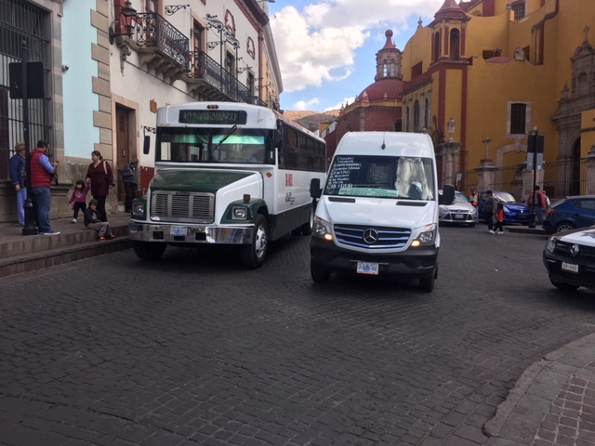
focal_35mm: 29
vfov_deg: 48.2
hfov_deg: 61.7
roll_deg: -1.2
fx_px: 498
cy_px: 223
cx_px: 298
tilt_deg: -2.1
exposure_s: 1/646
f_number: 2.2
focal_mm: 4.15
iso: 25
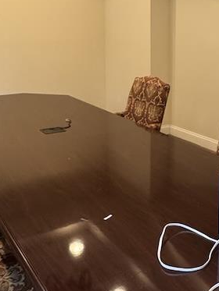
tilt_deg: -10.5
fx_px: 405
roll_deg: -0.2
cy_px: 95
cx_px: 160
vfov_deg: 39.1
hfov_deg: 29.9
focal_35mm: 48
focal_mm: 2.22
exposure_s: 1/60
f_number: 2.2
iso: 500
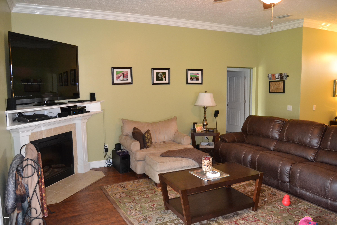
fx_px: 253
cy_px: 112
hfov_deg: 67.4
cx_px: 168
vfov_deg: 47.9
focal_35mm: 27
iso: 2800
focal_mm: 18
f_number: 3.5
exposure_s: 1/60
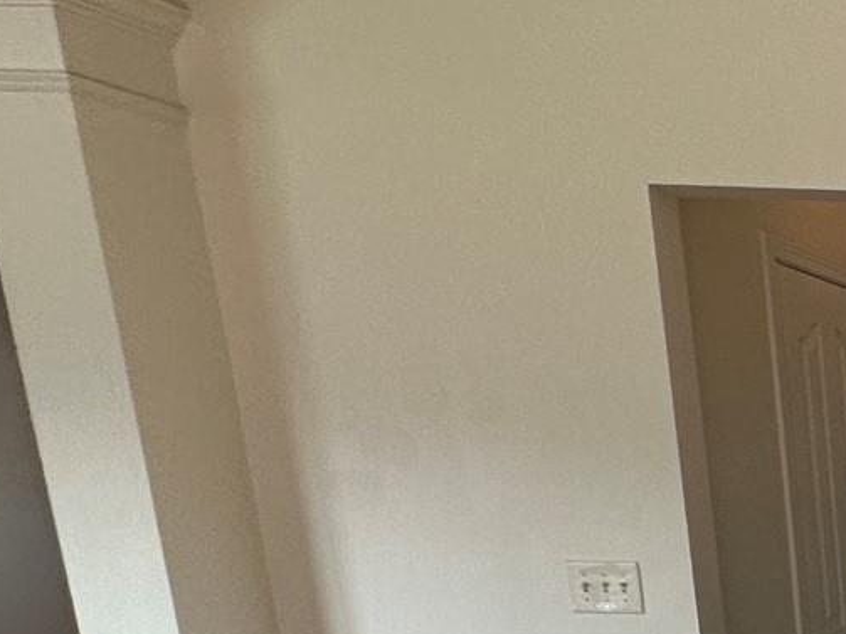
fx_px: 1393
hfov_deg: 21.4
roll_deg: -1.2
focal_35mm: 57
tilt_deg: -14.0
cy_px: 848
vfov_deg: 22.6
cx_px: 1537
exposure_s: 1/120
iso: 64
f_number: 2.2
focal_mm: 2.22
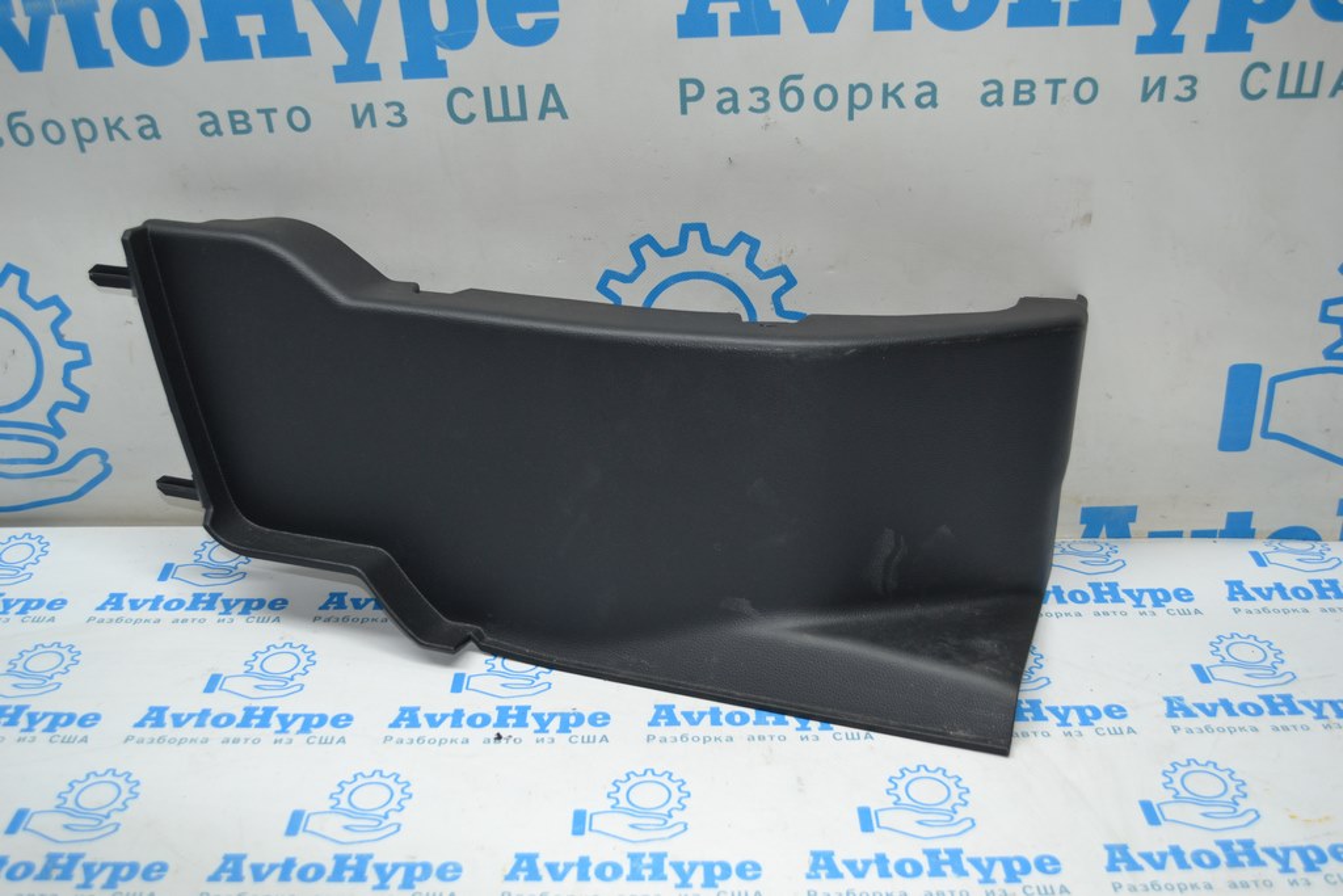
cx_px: 672
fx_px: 1343
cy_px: 448
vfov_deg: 36.9
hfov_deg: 53.1
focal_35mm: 36
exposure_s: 1/100
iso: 400
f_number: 4
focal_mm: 24
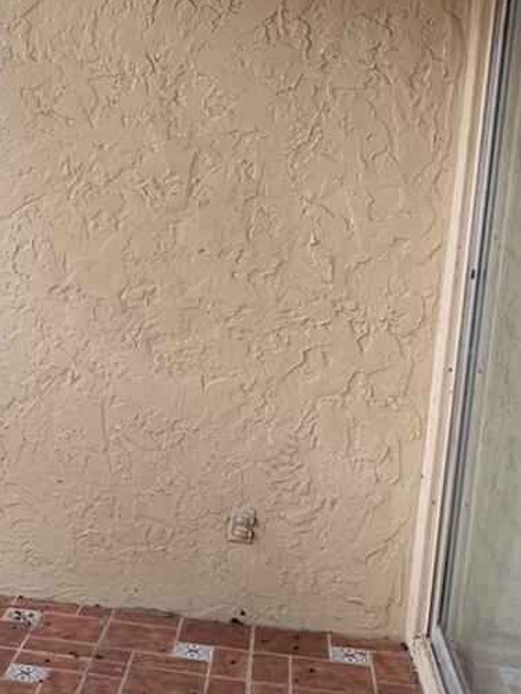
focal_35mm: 56
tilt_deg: -12.2
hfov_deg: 23.3
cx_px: -149
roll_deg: +0.7
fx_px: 1124
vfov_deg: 34.2
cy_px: 429
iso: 50
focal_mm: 2.22
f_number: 2.2
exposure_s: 1/99
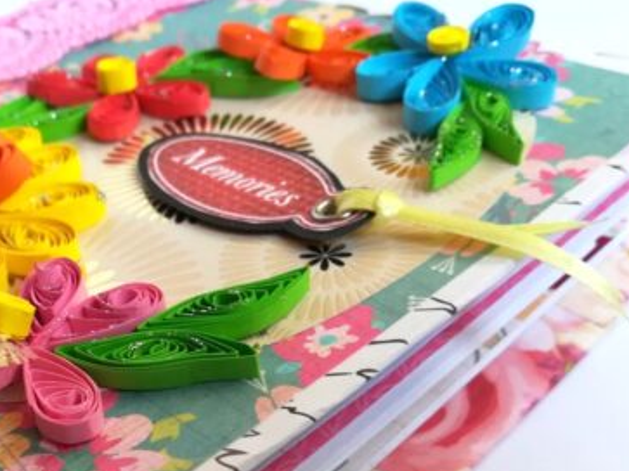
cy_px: 374
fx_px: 781
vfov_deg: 32.7
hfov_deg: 43.4
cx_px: 225
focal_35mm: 43
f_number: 2.2
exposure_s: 1/33.3
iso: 100
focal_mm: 3.83
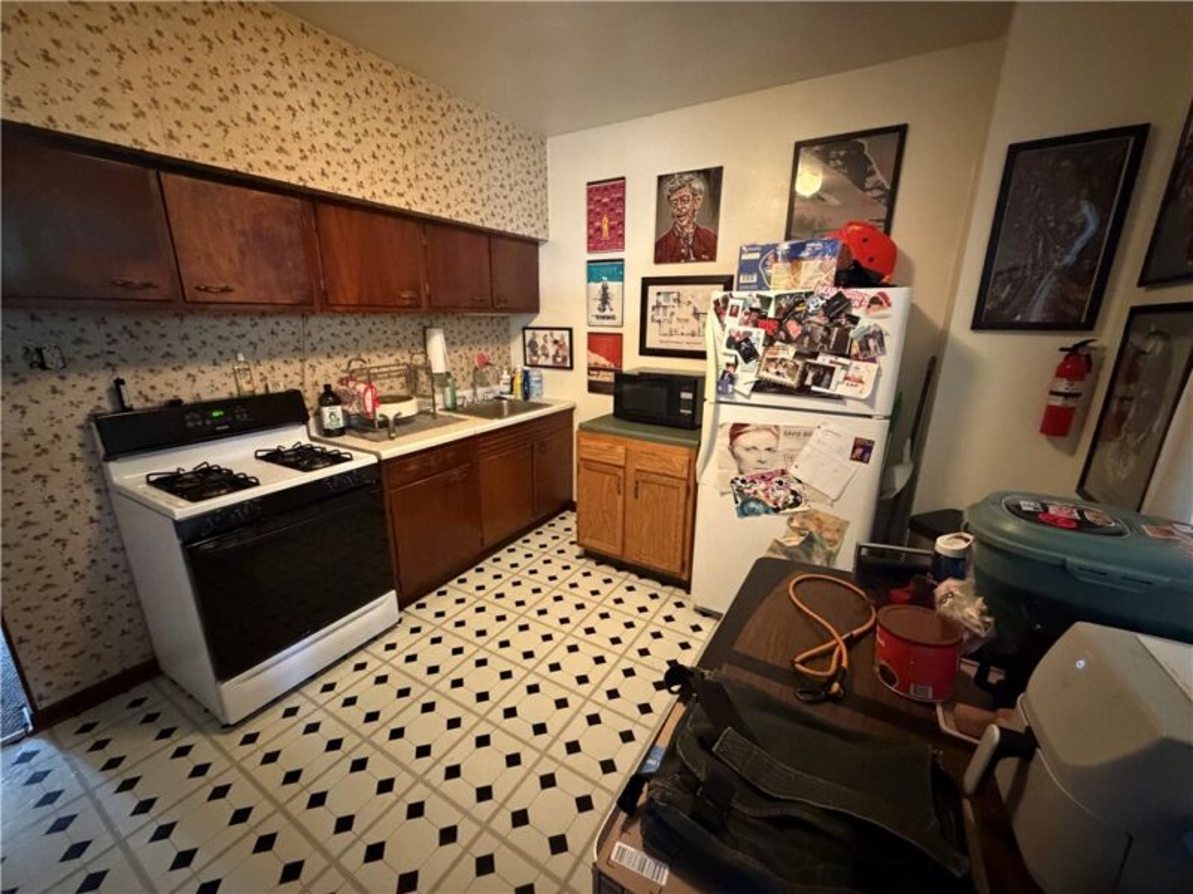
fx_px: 482
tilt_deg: -16.1
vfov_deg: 85.7
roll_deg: -1.1
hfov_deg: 102.1
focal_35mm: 14
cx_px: 596
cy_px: 447
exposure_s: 1/30
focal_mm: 2.22
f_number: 2.2
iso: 1250
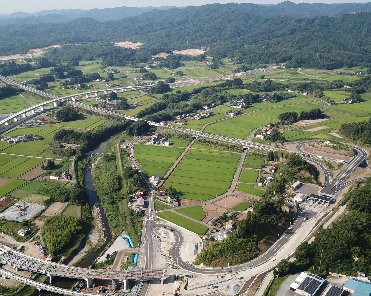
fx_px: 406
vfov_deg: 40.1
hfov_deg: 48.7
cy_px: 156
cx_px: 144
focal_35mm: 37
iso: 100
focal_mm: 4.73
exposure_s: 1/1101
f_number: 2.2
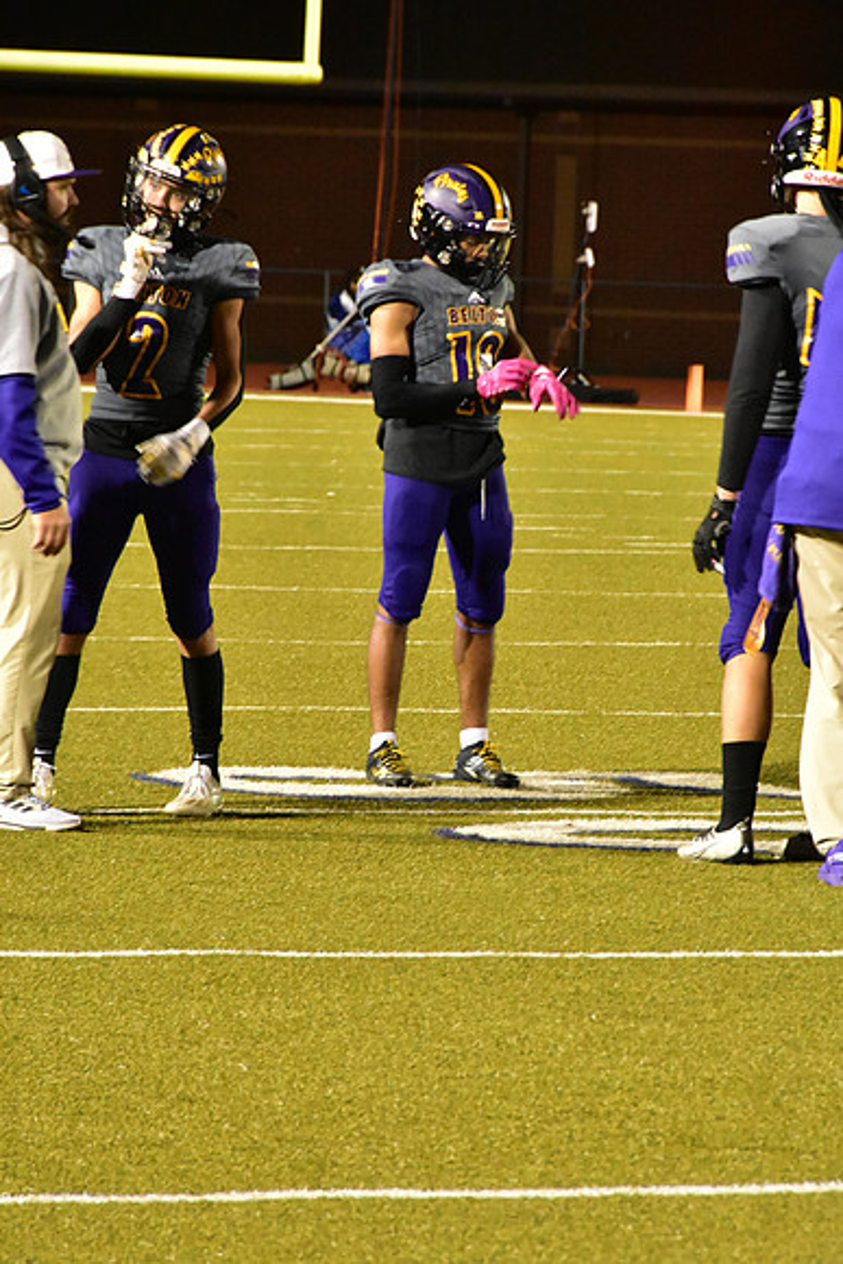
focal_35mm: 255
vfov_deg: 8.1
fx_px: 8951
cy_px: 632
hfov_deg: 5.4
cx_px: 422
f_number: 11
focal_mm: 170
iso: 10000
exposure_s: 1/60
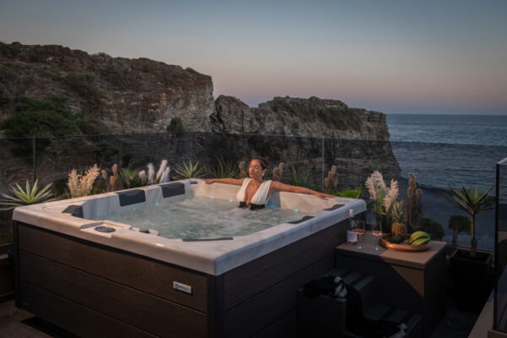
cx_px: 254
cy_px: 169
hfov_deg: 58.7
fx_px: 451
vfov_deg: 41.1
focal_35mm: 32
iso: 200
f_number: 7.1
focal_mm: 32
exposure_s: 1/60
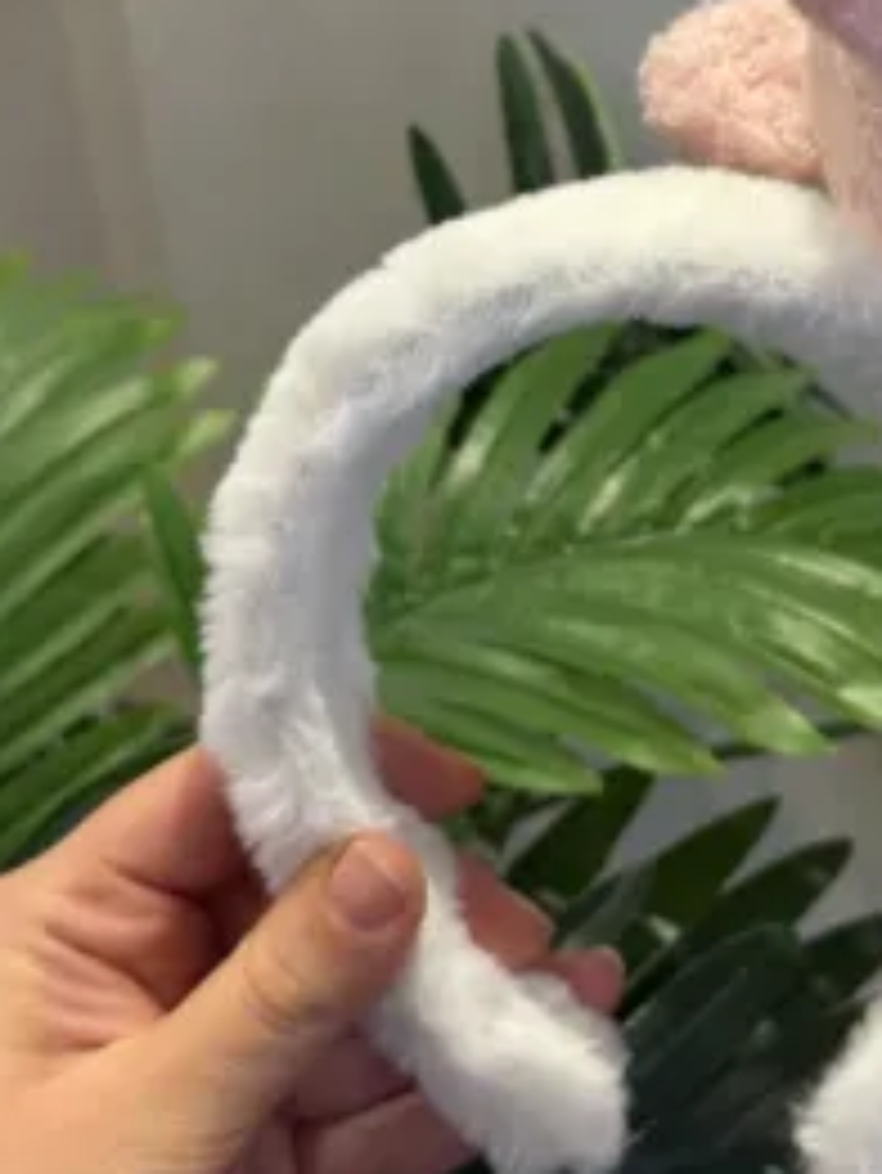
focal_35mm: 49
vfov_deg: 38.7
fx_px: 1663
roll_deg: -0.4
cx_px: 783
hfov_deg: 28.6
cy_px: 457
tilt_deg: -27.6
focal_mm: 6.76
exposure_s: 1/100
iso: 200
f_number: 1.78
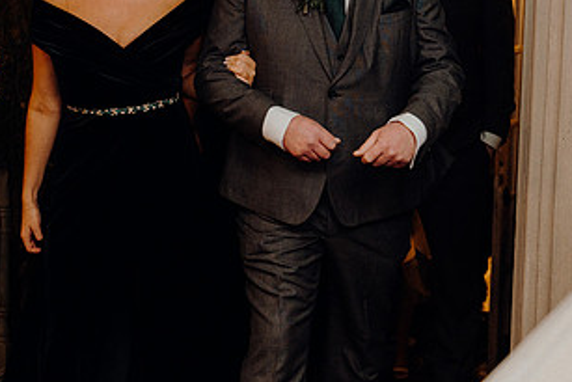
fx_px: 1351
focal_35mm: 85
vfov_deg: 16.0
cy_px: 77
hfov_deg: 23.7
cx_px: 158
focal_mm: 45
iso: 2500
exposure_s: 1/160
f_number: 3.5
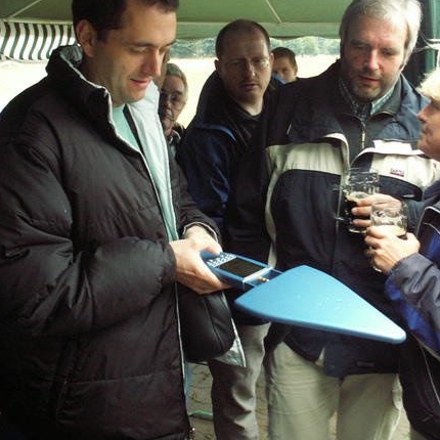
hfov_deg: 36.8
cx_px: 236
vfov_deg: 36.8
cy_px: 211
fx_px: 662
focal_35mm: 46
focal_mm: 5.86
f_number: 2.8
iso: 160
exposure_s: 1/40
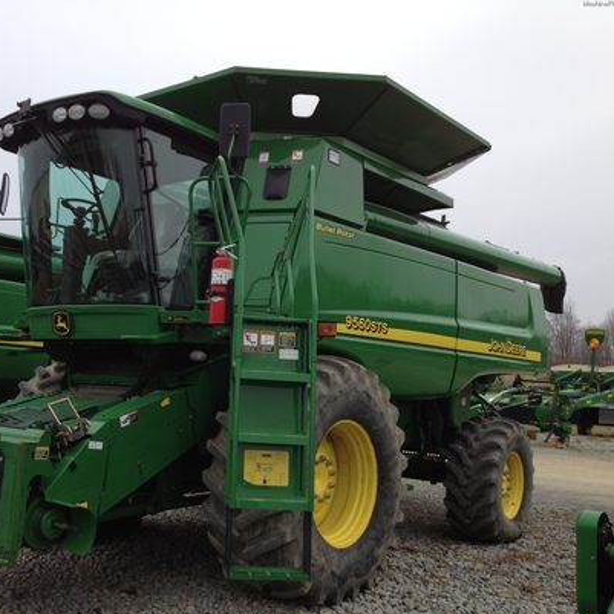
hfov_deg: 39.7
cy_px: 309
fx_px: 843
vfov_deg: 40.0
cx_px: 224
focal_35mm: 42
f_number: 2.4
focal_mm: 4.28
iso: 50
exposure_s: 1/569
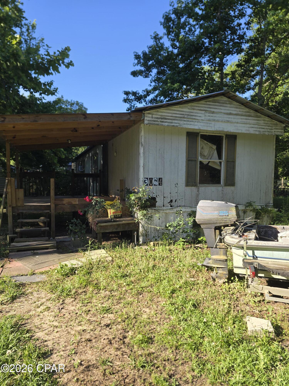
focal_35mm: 23
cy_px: 193
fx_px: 256
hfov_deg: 58.9
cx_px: 144
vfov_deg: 73.9
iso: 12
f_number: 1.7
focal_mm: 6.3
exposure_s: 1/233
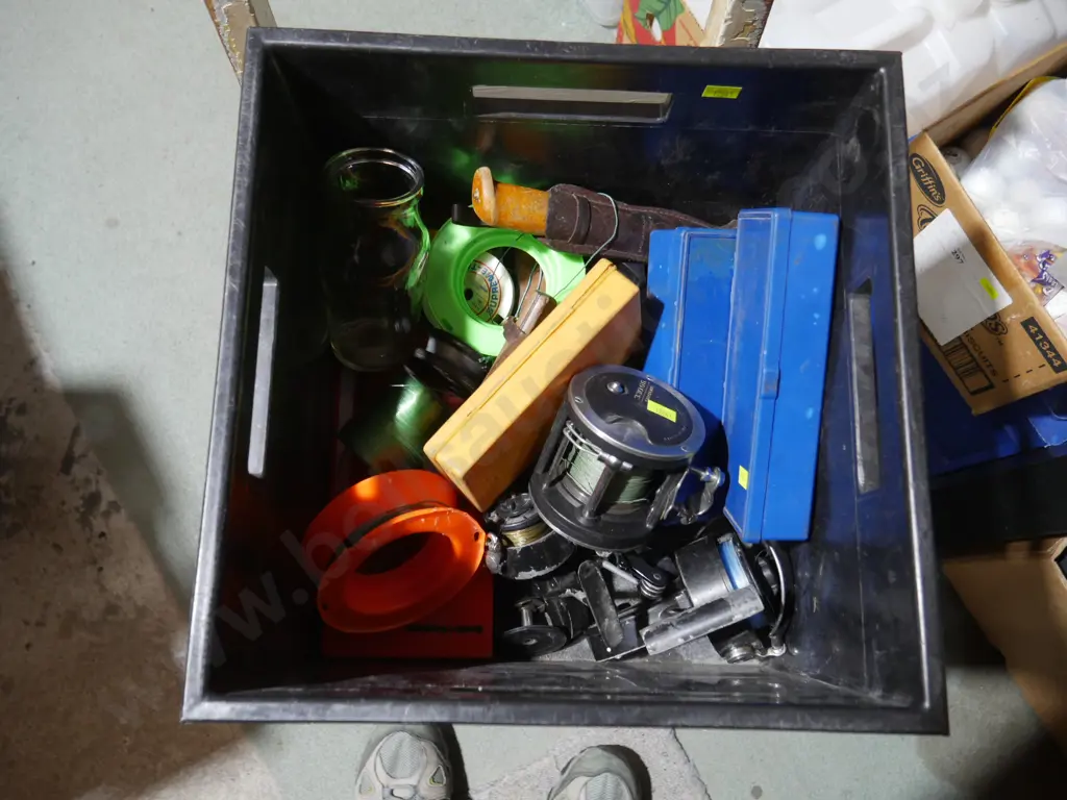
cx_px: 534
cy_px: 400
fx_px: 925
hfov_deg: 60.0
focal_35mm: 30
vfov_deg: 46.8
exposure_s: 1/60
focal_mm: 15
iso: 800
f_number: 3.6
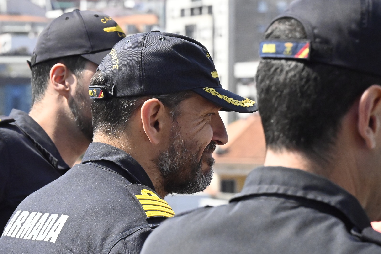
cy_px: 127
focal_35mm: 217
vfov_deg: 6.3
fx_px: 2296
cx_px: 190
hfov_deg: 9.5
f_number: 13
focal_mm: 145
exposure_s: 1/4000
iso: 9000
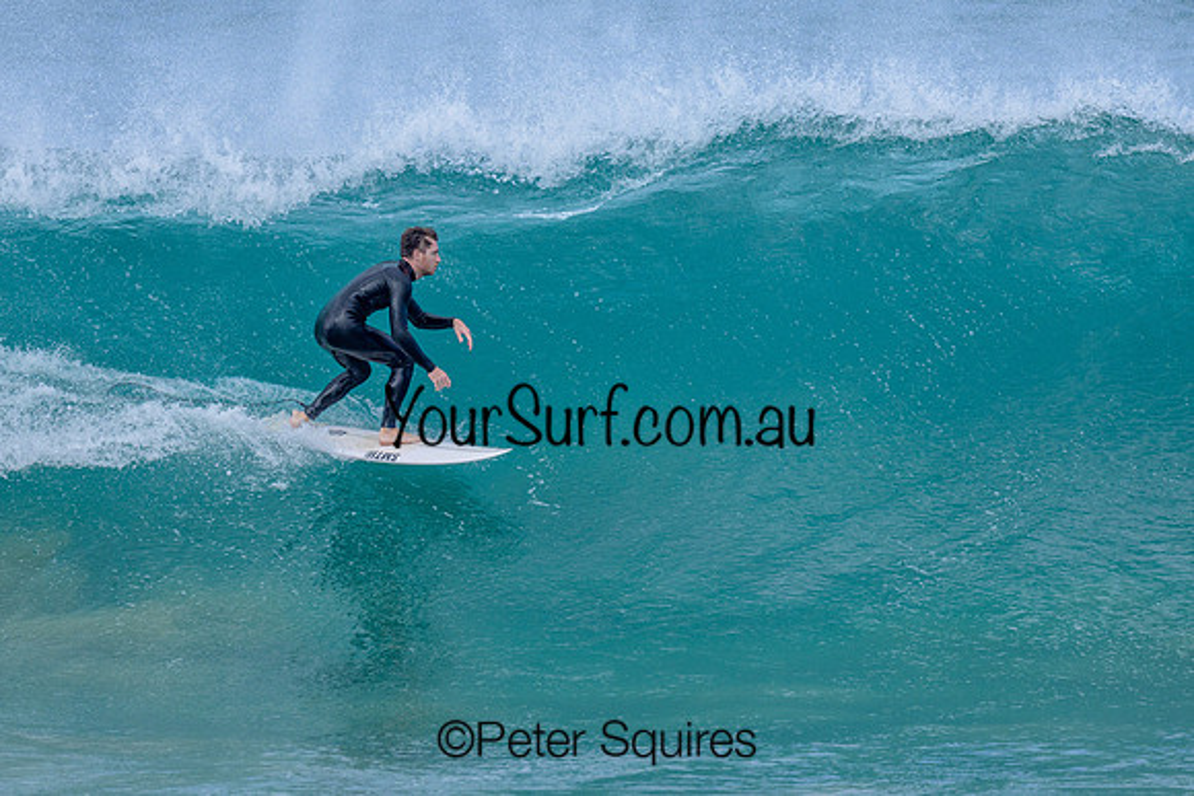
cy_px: 407
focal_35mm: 1099
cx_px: 517
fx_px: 36471
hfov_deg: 1.9
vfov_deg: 1.3
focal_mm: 800
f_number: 6.3
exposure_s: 1/2000
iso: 640
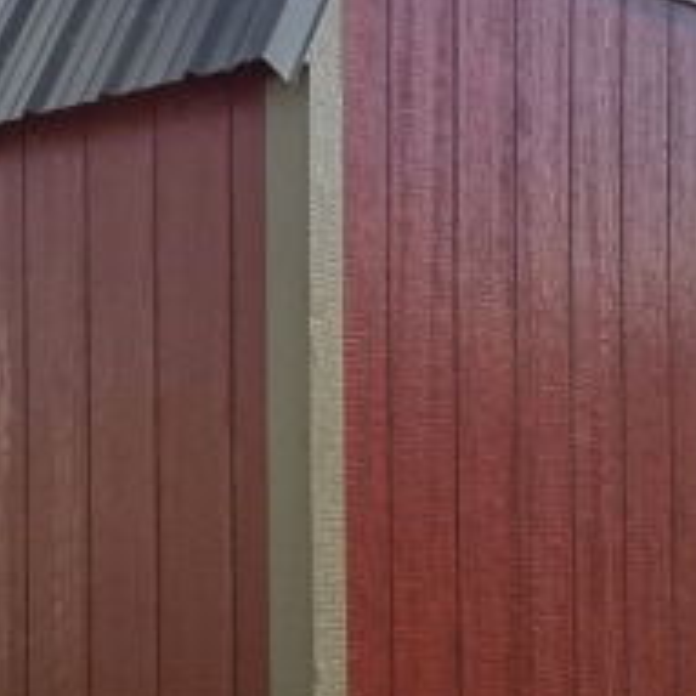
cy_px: 397
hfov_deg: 25.0
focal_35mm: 68
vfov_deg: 25.3
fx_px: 1547
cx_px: 160
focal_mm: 6.3
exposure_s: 1/5958
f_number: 1.7
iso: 80
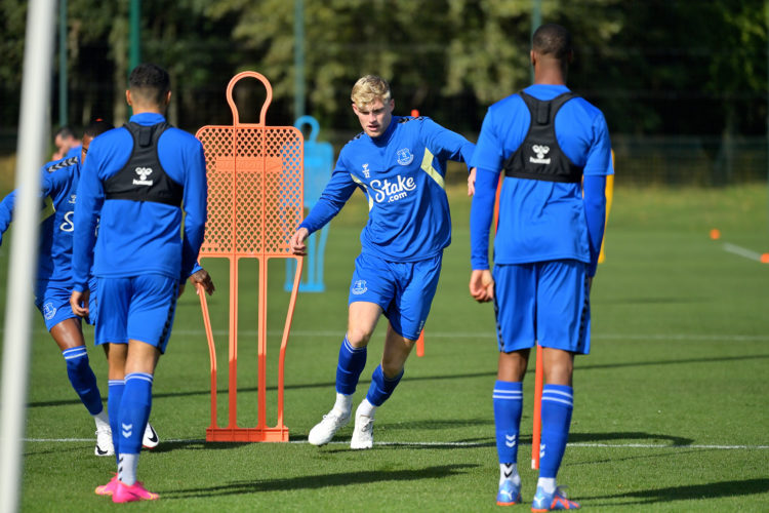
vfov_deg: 6.9
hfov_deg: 10.3
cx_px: 384
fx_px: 4272
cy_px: 256
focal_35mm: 200
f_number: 3.2
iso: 100
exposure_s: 1/6400
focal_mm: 200
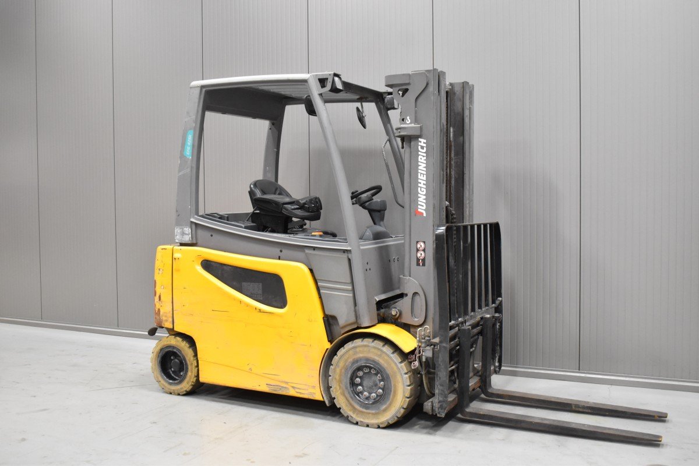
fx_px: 699
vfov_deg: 36.9
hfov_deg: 53.1
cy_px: 233
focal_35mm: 36
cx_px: 350
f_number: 5
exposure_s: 1/30
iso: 1600
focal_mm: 24
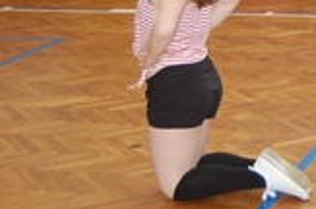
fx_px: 1130
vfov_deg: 10.4
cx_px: 423
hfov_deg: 15.1
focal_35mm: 129
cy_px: -33
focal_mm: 28
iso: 560
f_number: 4.2
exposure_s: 1/60
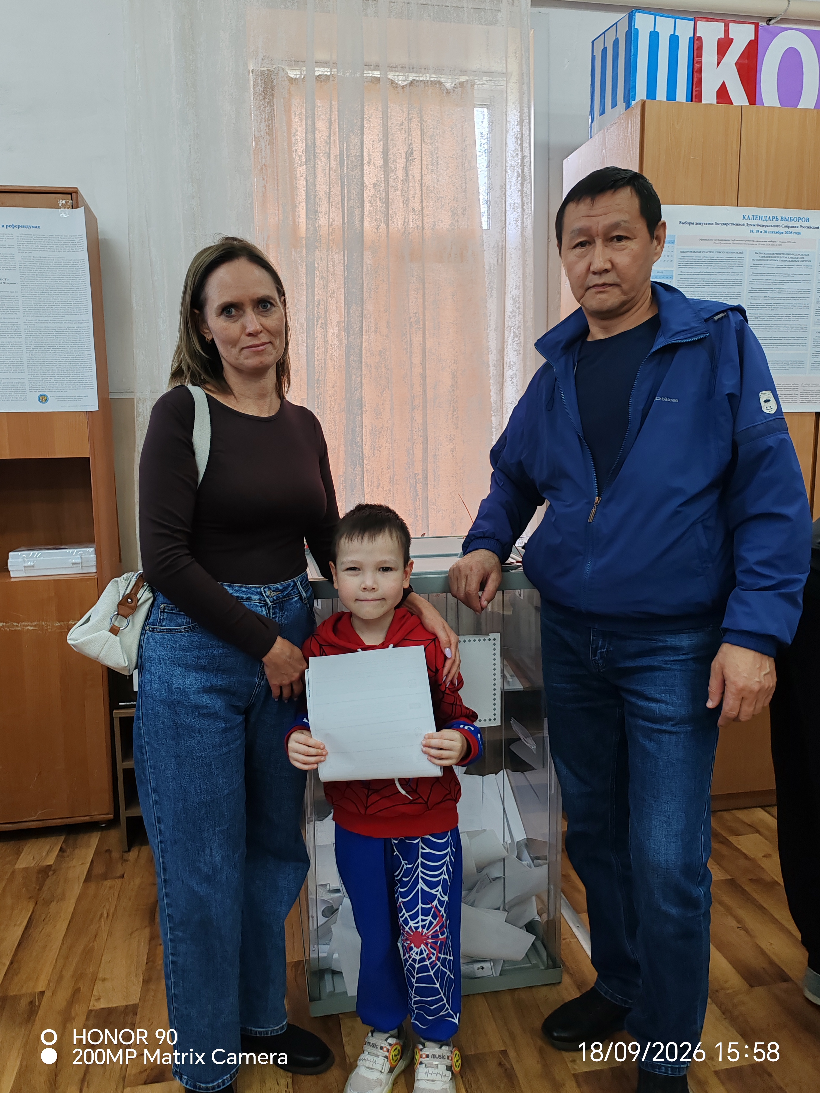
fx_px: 853
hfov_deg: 51.4
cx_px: 410
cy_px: 546
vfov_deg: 65.3
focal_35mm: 27
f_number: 1.9
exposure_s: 1/100
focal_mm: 6.12
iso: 320
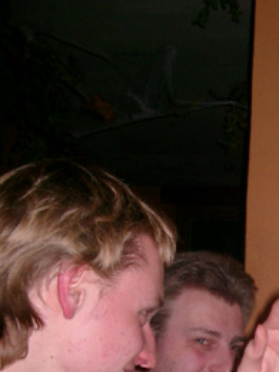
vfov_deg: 20.9
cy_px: 359
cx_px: 309
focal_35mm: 91
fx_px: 978
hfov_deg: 15.8
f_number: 2.6
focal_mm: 7.6
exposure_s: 1/60
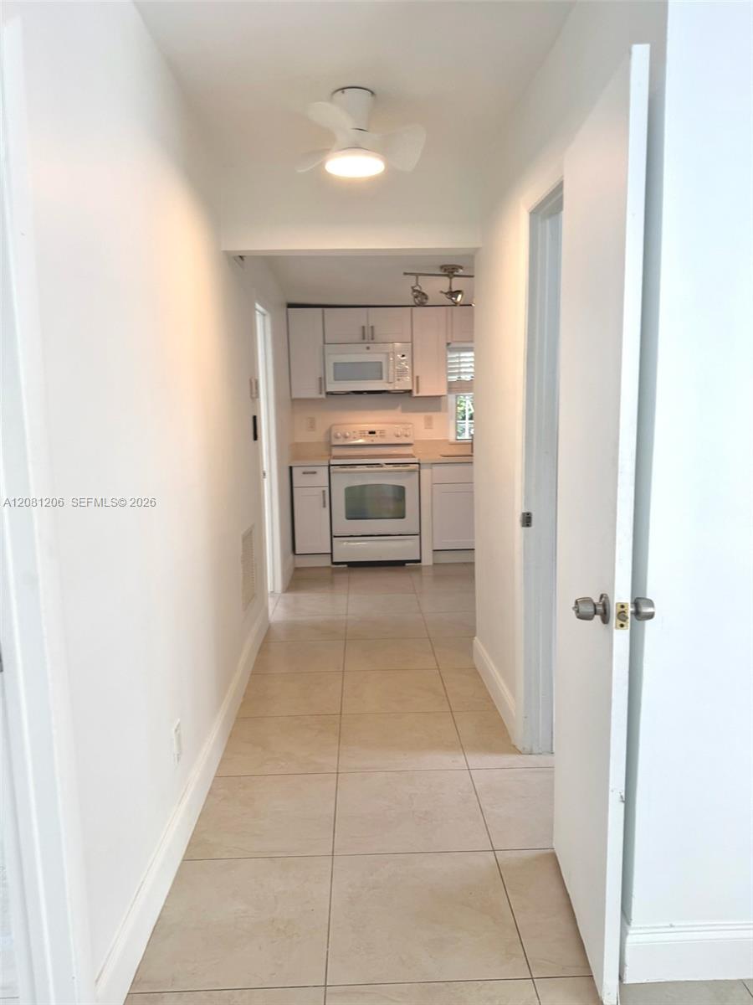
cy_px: 502
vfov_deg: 71.6
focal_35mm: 24
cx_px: 376
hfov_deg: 56.8
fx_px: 696
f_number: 1.78
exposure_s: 1/228
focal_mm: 6.76
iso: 80
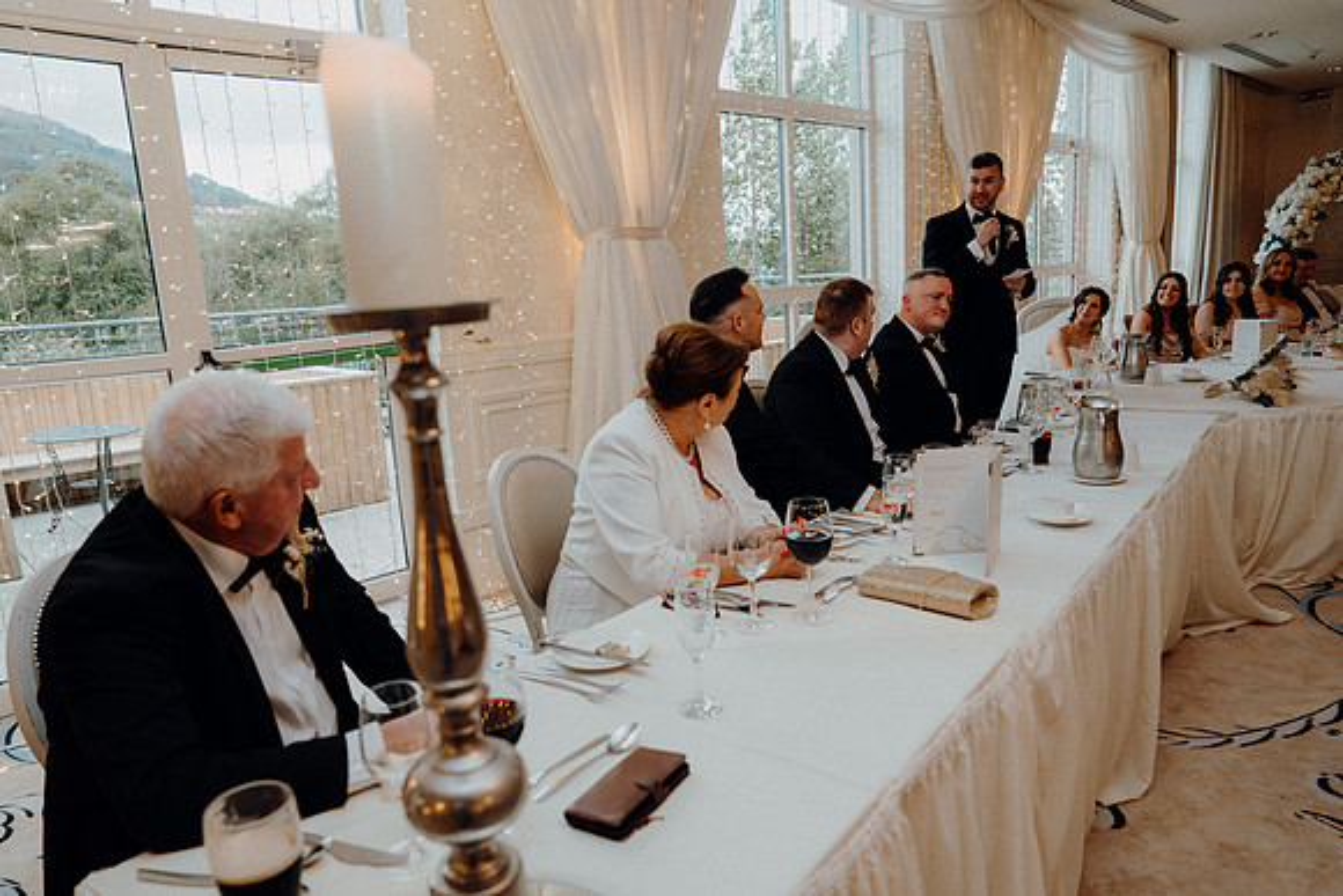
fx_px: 896
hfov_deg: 73.7
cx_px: 672
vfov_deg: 53.2
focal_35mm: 24
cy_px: 448
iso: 800
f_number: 3.5
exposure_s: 1/160
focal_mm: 24
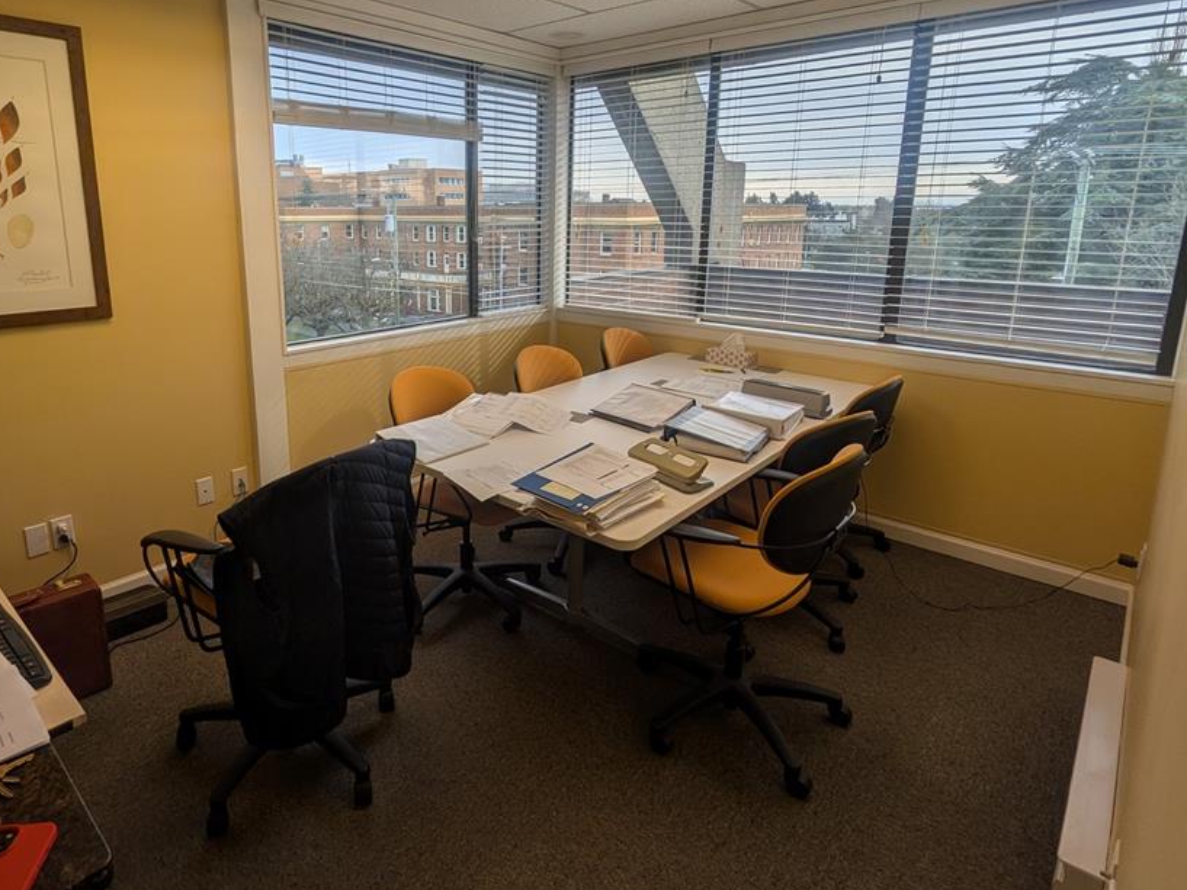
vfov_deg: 65.5
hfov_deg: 81.0
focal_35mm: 20
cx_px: 487
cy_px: 363
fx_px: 686
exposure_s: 1/318
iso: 39
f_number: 2.2
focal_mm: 2.35
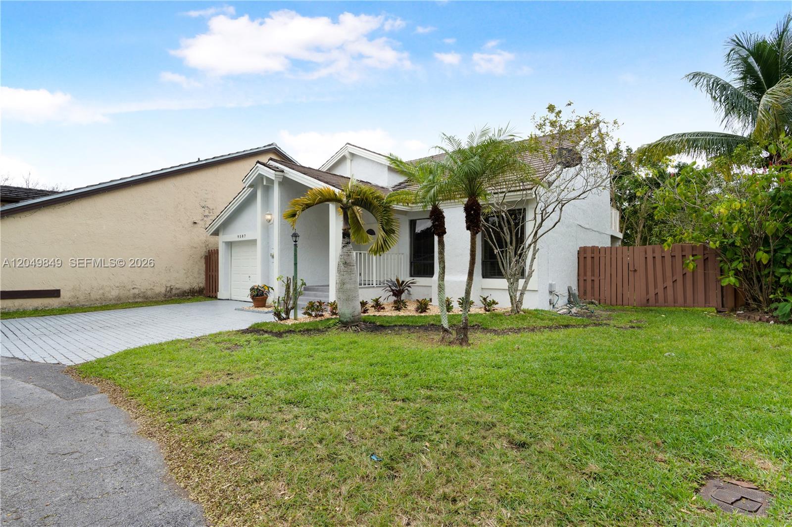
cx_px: 396
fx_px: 396
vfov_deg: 67.4
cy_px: 264
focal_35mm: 18
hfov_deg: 90.0
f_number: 11
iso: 80
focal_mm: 18
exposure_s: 1/50
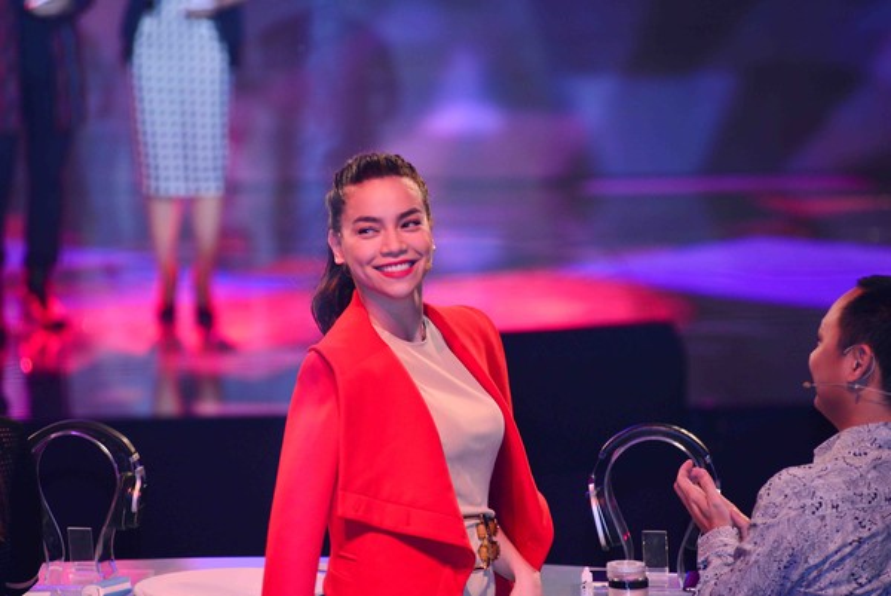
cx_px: 446
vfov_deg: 6.9
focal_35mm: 200
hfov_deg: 10.3
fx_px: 4953
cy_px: 298
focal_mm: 200
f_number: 4
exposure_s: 1/200
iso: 800
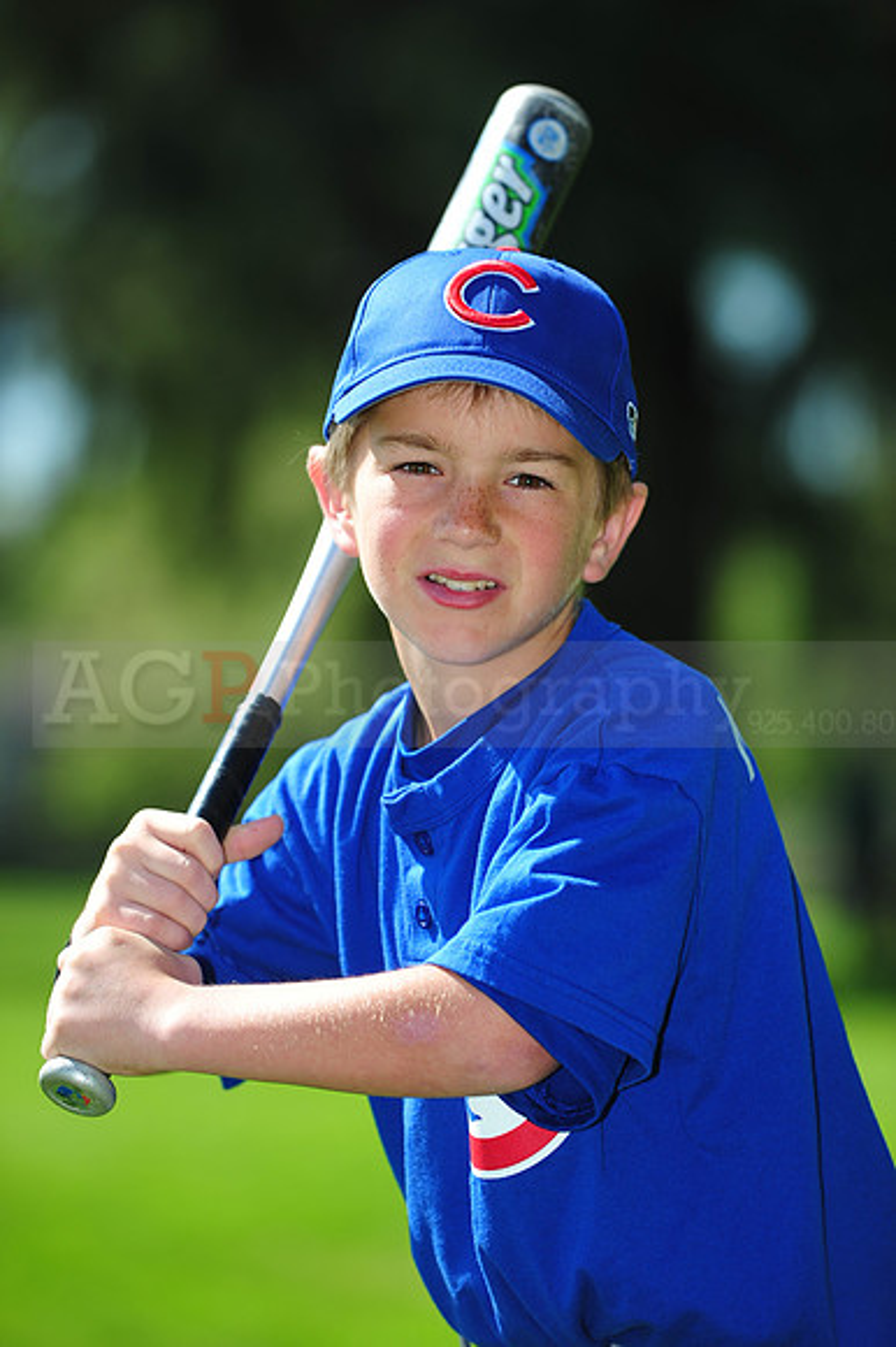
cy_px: 674
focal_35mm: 200
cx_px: 448
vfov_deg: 10.3
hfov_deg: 6.9
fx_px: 7475
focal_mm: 200
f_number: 4.5
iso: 200
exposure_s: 1/800
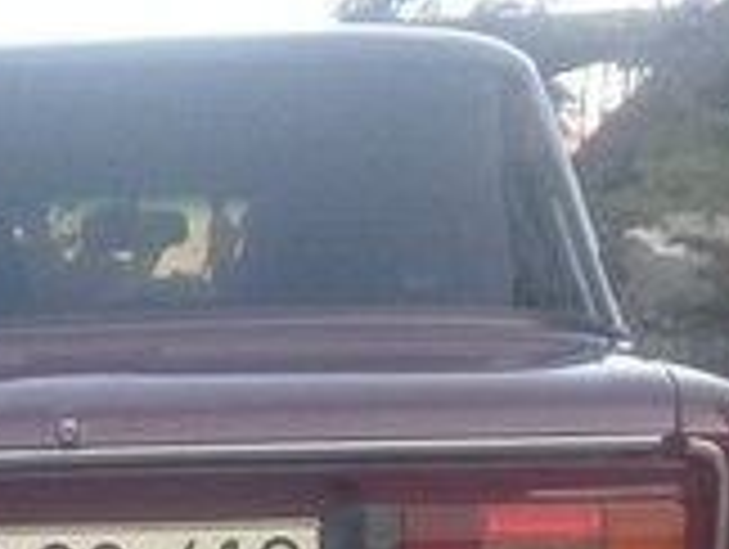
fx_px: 2657
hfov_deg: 15.5
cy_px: 848
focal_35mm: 126
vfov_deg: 11.3
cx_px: 117
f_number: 2.2
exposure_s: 1/50
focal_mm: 3.3
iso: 64
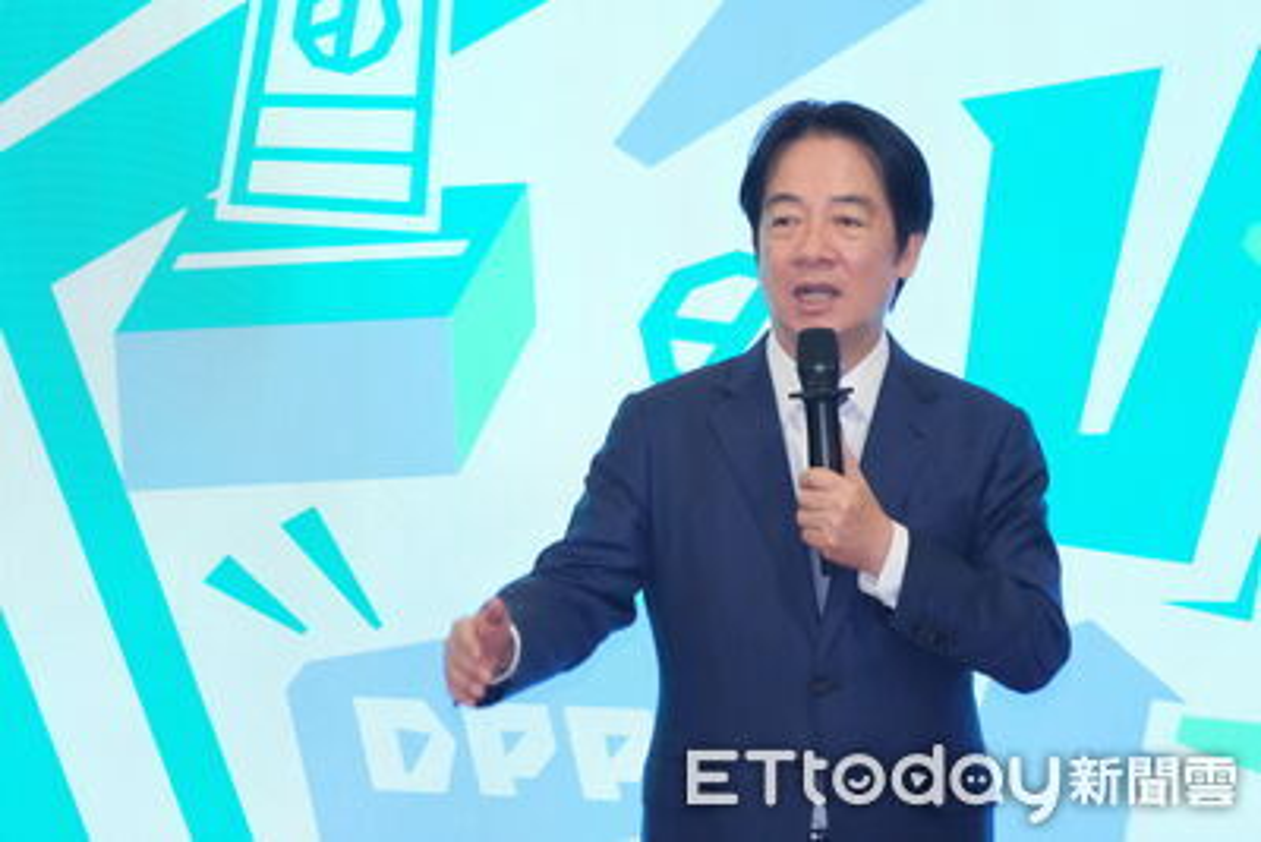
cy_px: 421
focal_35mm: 210
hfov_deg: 9.8
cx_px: 630
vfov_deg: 6.5
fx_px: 7358
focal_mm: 140
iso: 2000
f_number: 2.8
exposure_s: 1/250
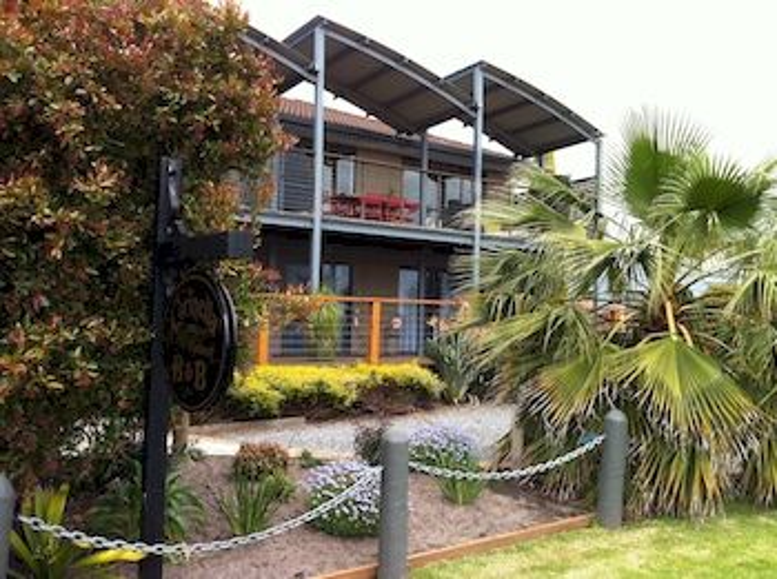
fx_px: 784
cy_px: 290
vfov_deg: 40.6
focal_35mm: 35
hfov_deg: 52.7
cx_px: 388
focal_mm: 3.85
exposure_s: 1/431
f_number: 2.8
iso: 80
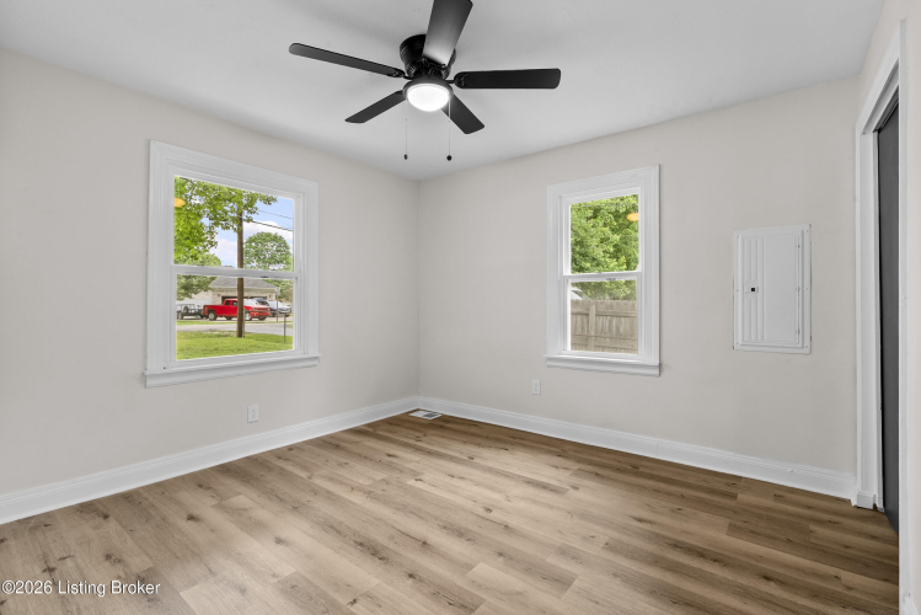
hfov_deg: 96.7
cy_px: 308
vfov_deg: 73.8
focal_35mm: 16
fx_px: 409
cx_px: 460
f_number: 11
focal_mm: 16
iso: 400
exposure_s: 1/1.25
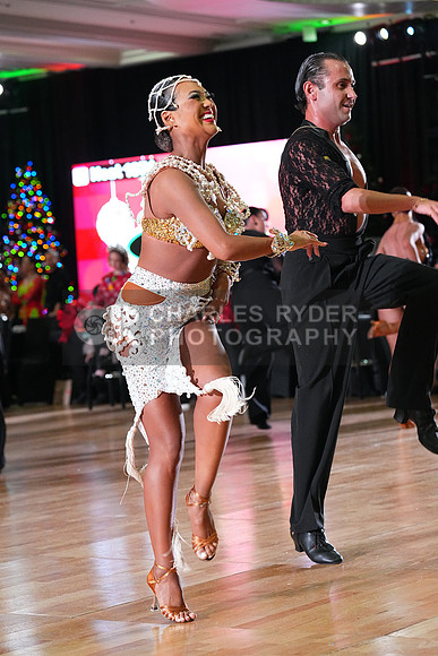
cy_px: 328
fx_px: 1769
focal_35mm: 97
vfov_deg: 21.0
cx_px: 219
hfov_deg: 14.1
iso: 8000
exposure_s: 1/400
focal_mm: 97
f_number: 5
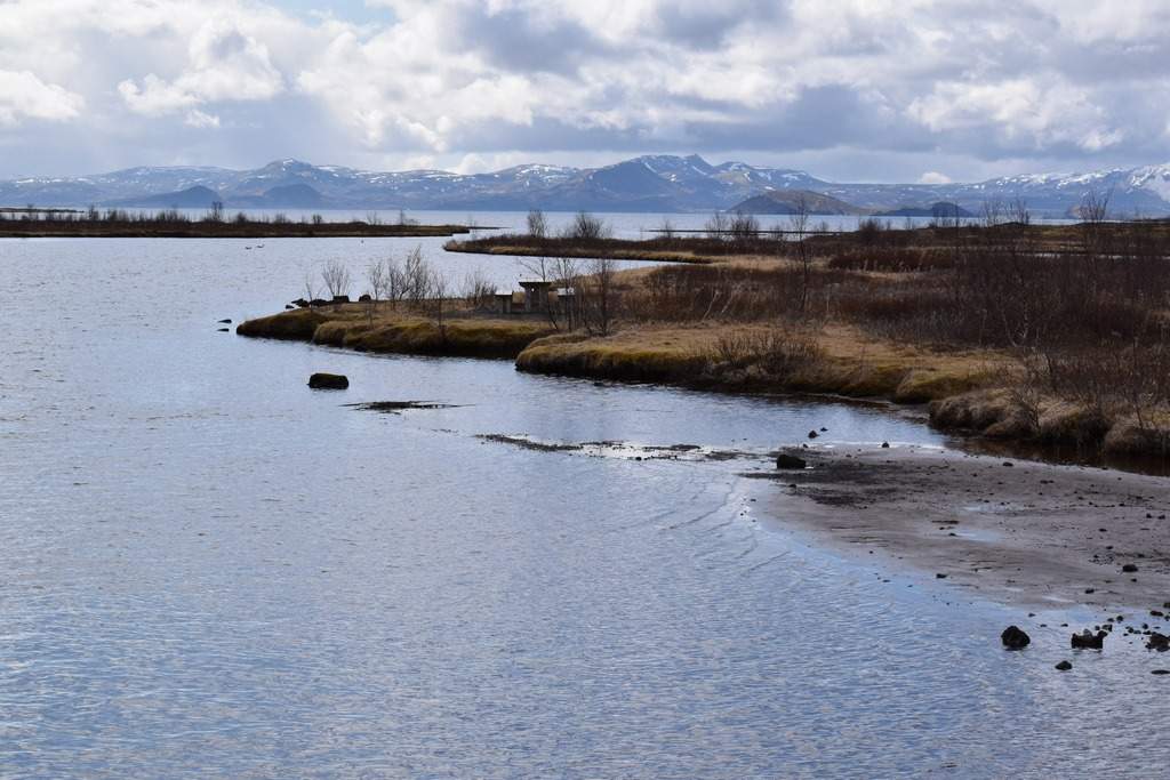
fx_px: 2681
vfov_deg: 16.6
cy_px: 390
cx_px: 585
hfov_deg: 24.6
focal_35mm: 82
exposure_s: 1/800
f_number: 14
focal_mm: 55
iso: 640
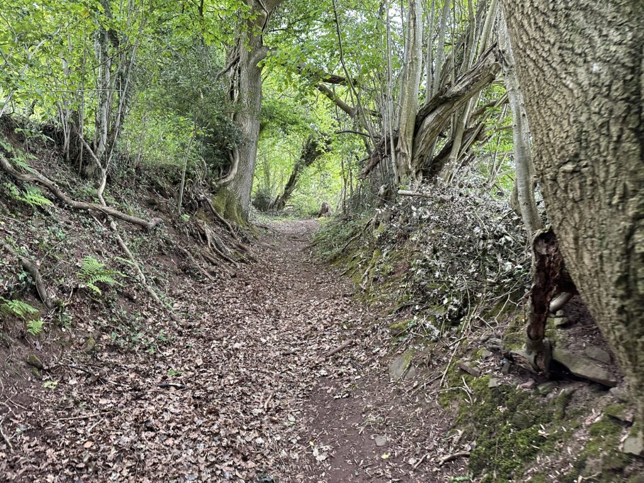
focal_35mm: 24
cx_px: 322
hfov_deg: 71.6
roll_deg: +2.6
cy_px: 242
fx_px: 446
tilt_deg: +6.1
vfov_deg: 56.8
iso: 250
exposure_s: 1/87
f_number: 1.78
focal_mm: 6.86
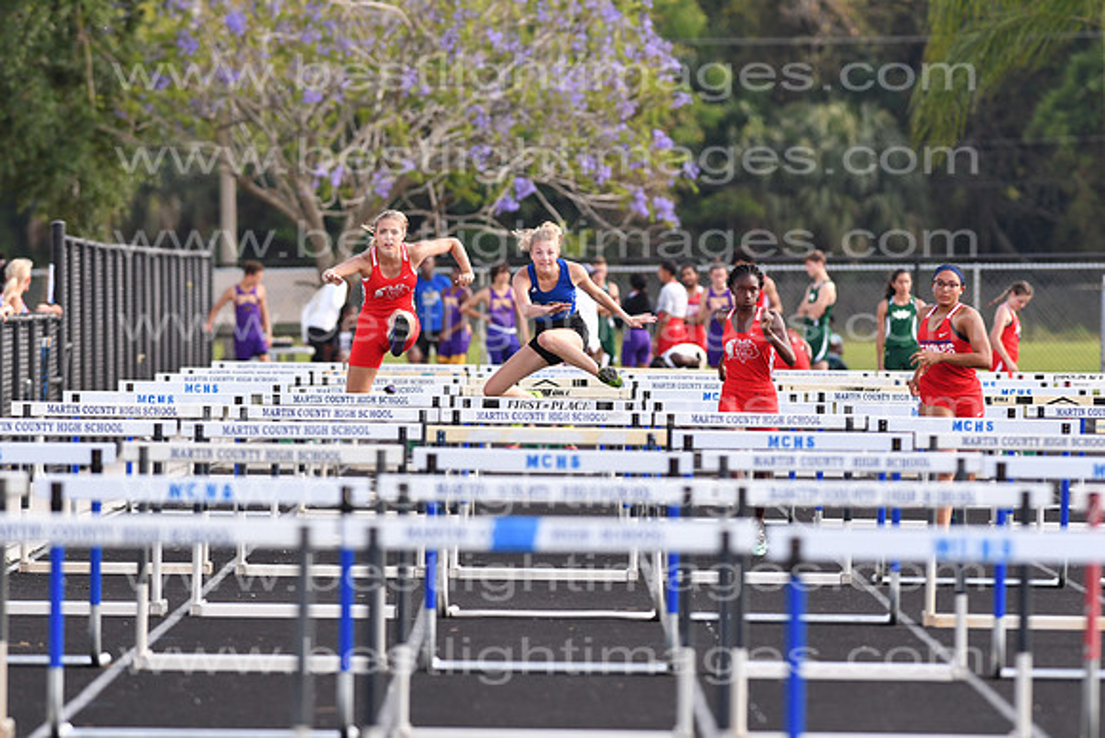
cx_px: 552
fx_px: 13815
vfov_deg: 3.1
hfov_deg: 4.6
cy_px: 369
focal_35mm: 450
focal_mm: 300
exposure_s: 1/1000
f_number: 5.6
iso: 400
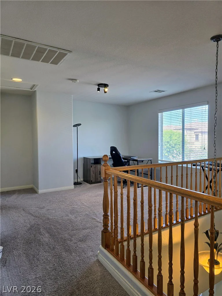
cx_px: 111
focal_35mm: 23
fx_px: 197
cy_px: 148
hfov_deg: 58.9
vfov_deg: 73.9
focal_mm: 6.3
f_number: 1.7
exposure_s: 1/120
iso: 64
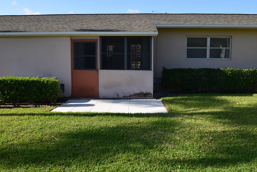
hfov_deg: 53.1
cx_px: 128
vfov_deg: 36.9
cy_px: 86
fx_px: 257
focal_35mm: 36
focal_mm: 24
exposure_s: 1/400
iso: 400
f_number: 11
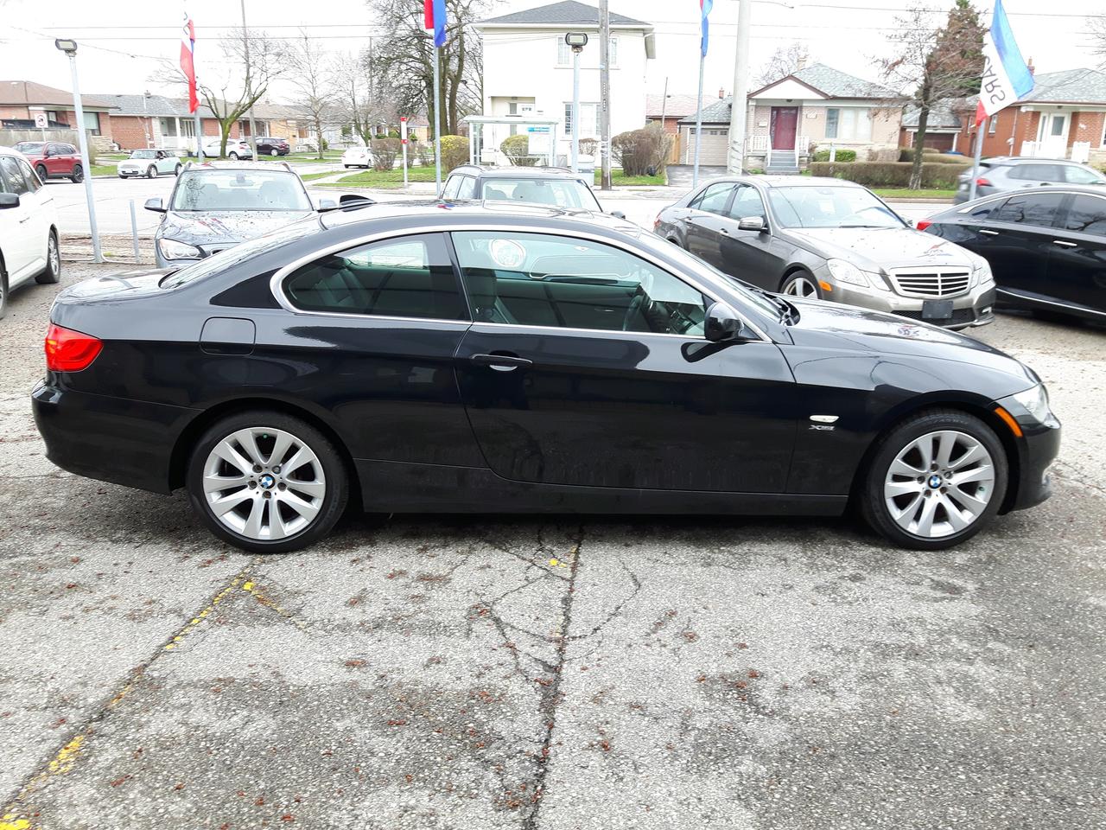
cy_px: 415
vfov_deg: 45.4
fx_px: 990
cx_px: 553
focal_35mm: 31
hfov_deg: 58.4
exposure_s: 1/106
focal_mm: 3.7
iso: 40
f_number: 1.9
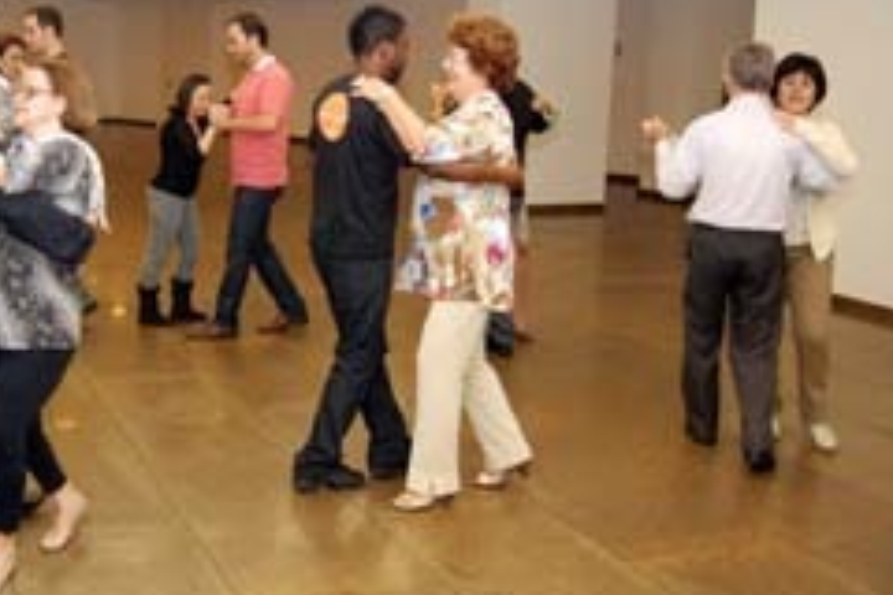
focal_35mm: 45
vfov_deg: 29.7
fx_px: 1116
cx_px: 186
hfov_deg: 41.8
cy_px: 223
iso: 1600
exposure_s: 1/60
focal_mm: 18
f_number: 3.5
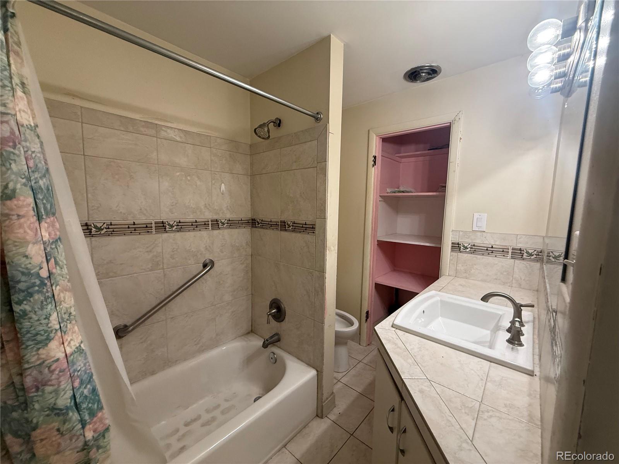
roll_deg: -1.3
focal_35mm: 14
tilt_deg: -5.9
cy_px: 232
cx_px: 310
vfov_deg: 85.7
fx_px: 250
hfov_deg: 102.1
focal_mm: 2.22
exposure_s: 1/60
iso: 250
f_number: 2.2
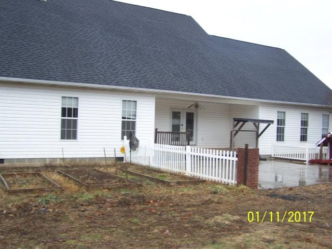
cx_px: 166
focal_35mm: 38
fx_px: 364
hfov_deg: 49.0
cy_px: 124
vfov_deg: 37.7
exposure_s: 1/80
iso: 64
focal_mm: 6.3
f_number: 2.8
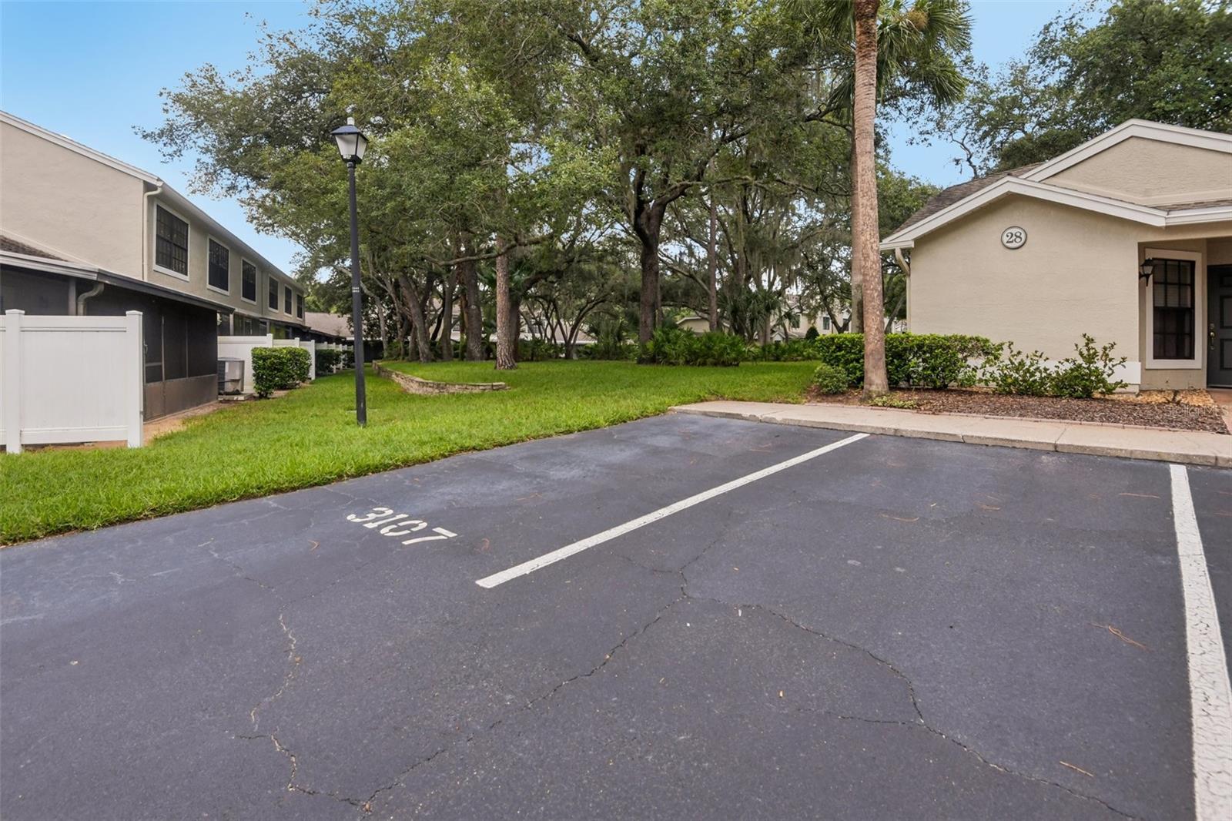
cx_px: 616
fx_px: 547
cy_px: 410
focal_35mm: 16
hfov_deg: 96.7
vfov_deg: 73.7
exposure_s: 1/400
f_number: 8
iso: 400
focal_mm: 16
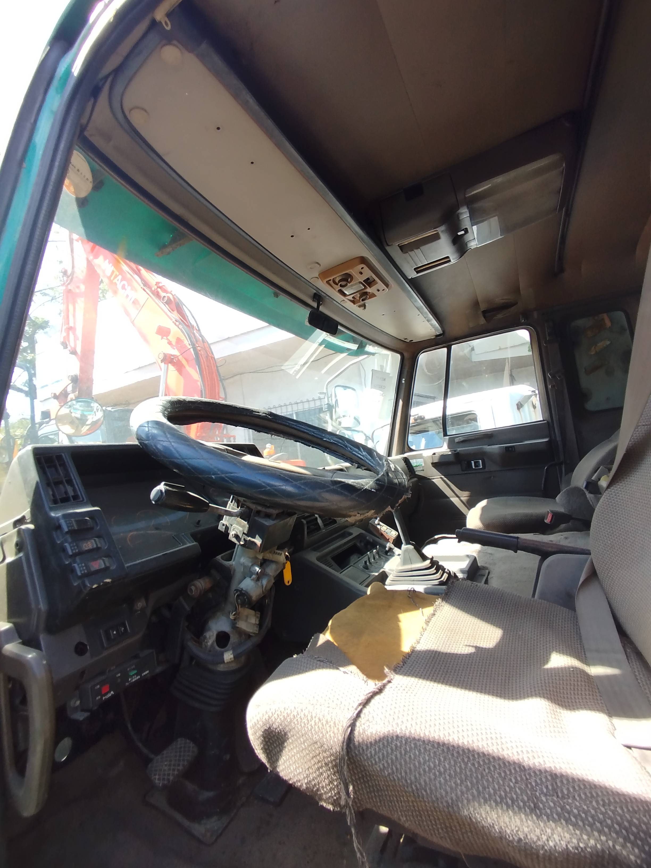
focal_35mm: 15
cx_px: 326
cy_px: 434
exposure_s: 1/136
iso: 50
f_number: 2.2
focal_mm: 1.65
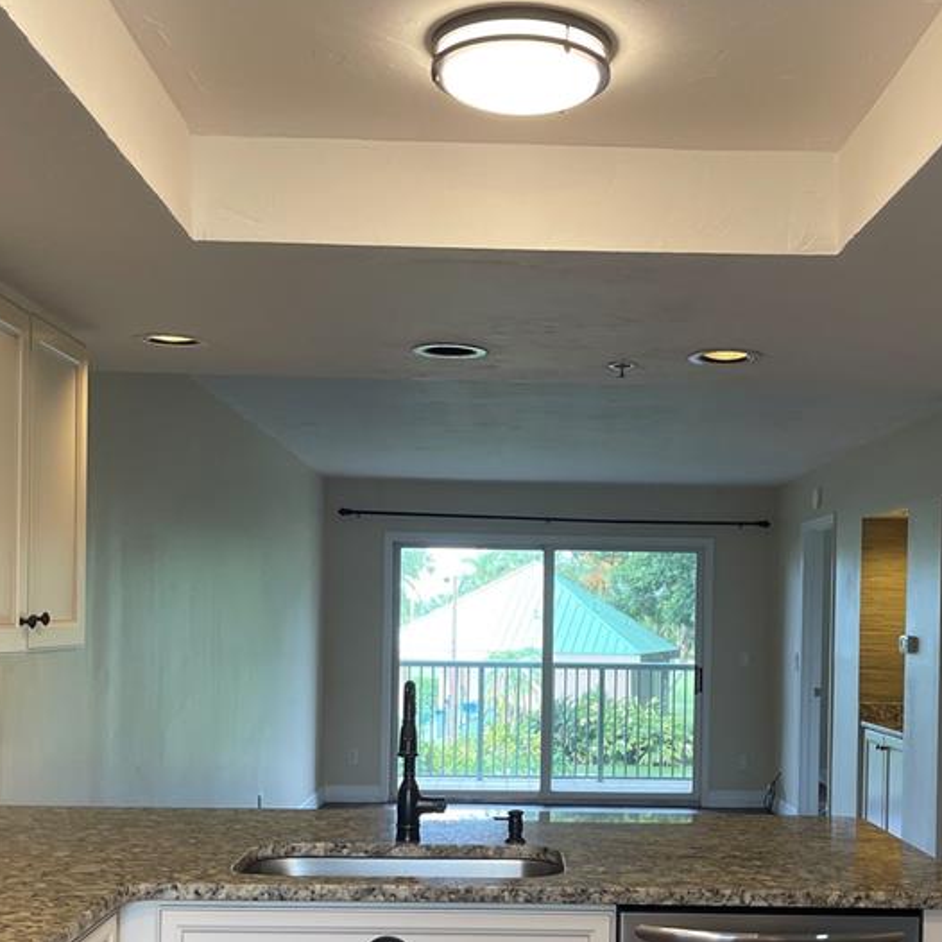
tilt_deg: -0.9
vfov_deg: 38.7
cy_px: 638
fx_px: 1324
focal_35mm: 43
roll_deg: -0.4
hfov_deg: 39.1
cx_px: 544
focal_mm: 5.1
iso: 125
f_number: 1.6
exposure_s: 1/120
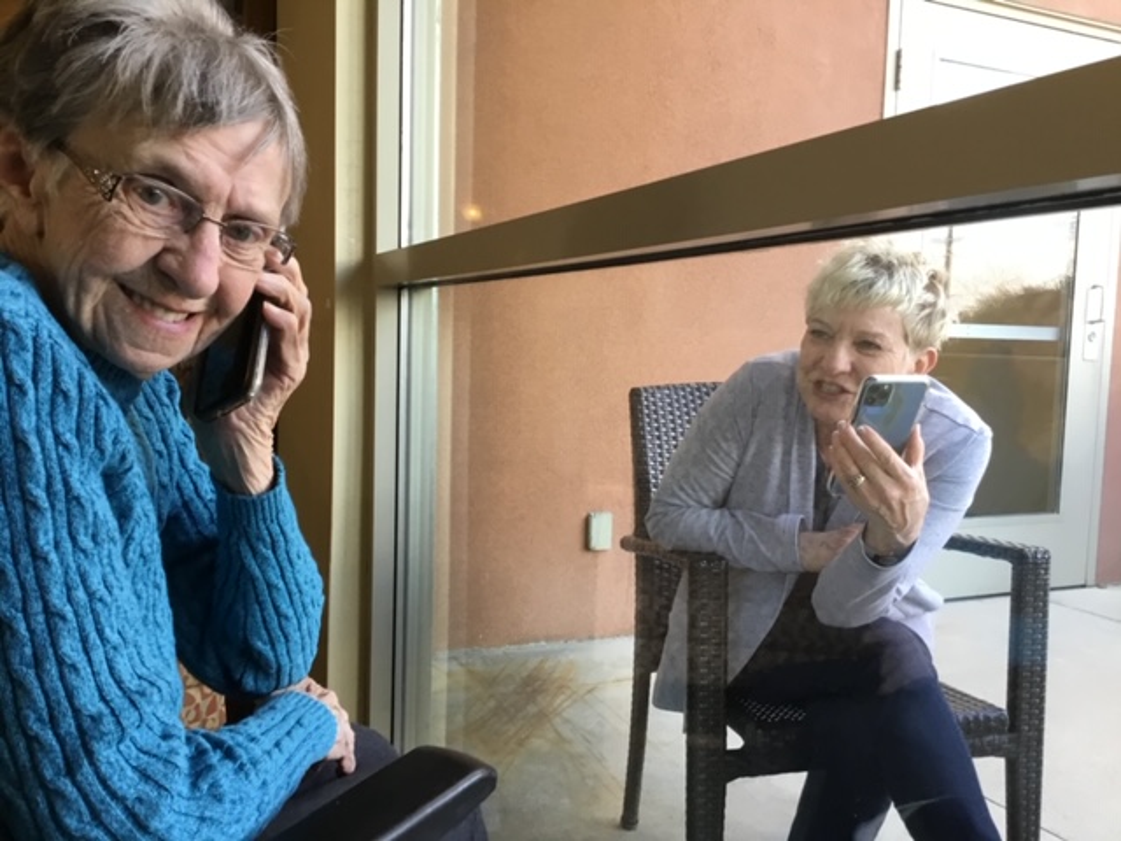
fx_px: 1004
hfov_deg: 58.4
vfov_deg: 45.4
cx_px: 560
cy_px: 420
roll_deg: -0.5
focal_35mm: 31
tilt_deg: -5.7
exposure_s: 1/30
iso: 32
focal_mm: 3.3
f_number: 2.4
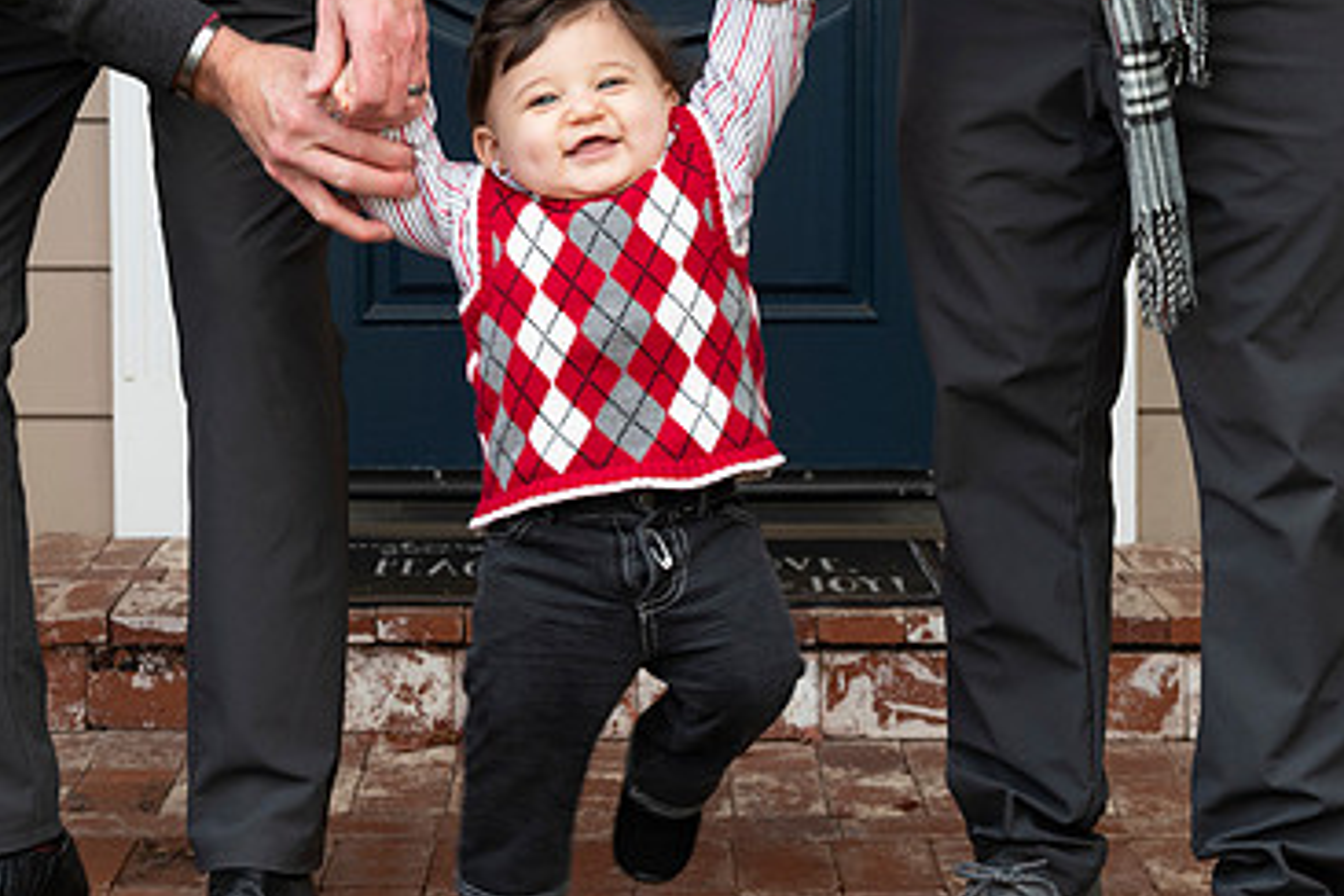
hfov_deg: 22.1
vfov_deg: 14.9
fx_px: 3434
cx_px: 621
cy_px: 387
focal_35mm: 92
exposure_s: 1/125
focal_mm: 58
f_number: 5.6
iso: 400
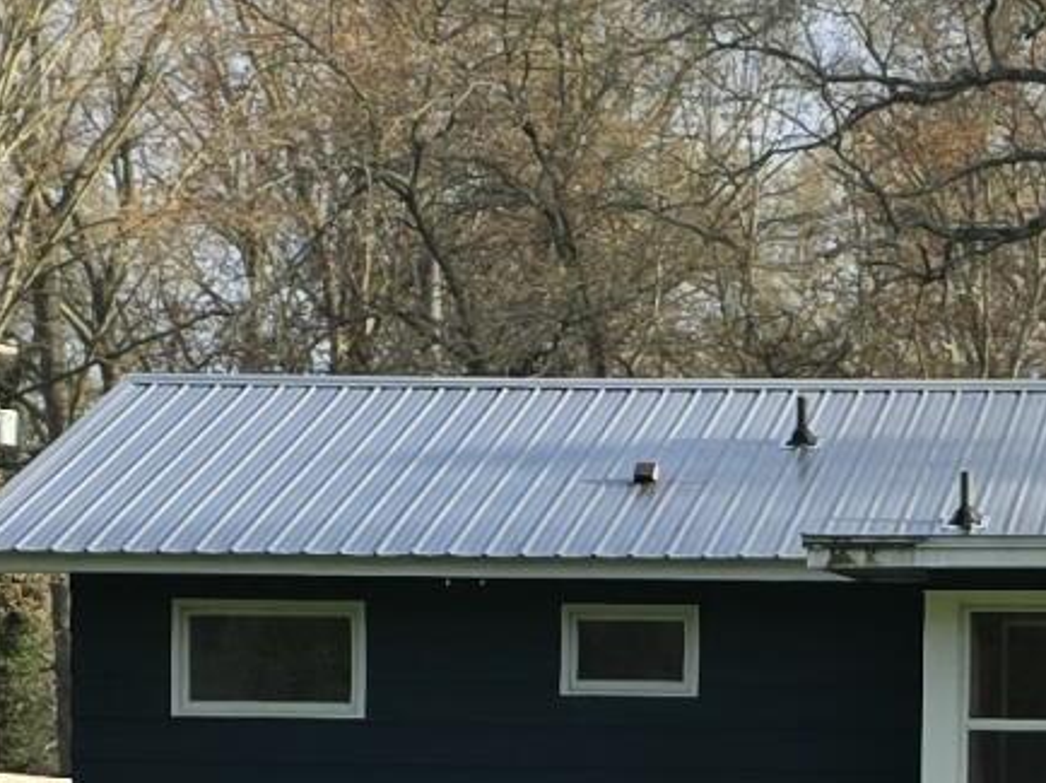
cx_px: 865
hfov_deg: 12.4
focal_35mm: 159
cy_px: 1241
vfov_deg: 9.0
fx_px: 4802
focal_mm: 6.3
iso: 80
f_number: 1.7
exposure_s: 1/1554
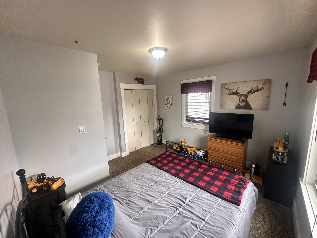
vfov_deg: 85.7
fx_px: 128
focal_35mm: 14
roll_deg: +1.9
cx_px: 158
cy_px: 119
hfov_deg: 102.1
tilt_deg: -9.2
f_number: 2.2
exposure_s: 1/60
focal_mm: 2.22
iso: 200
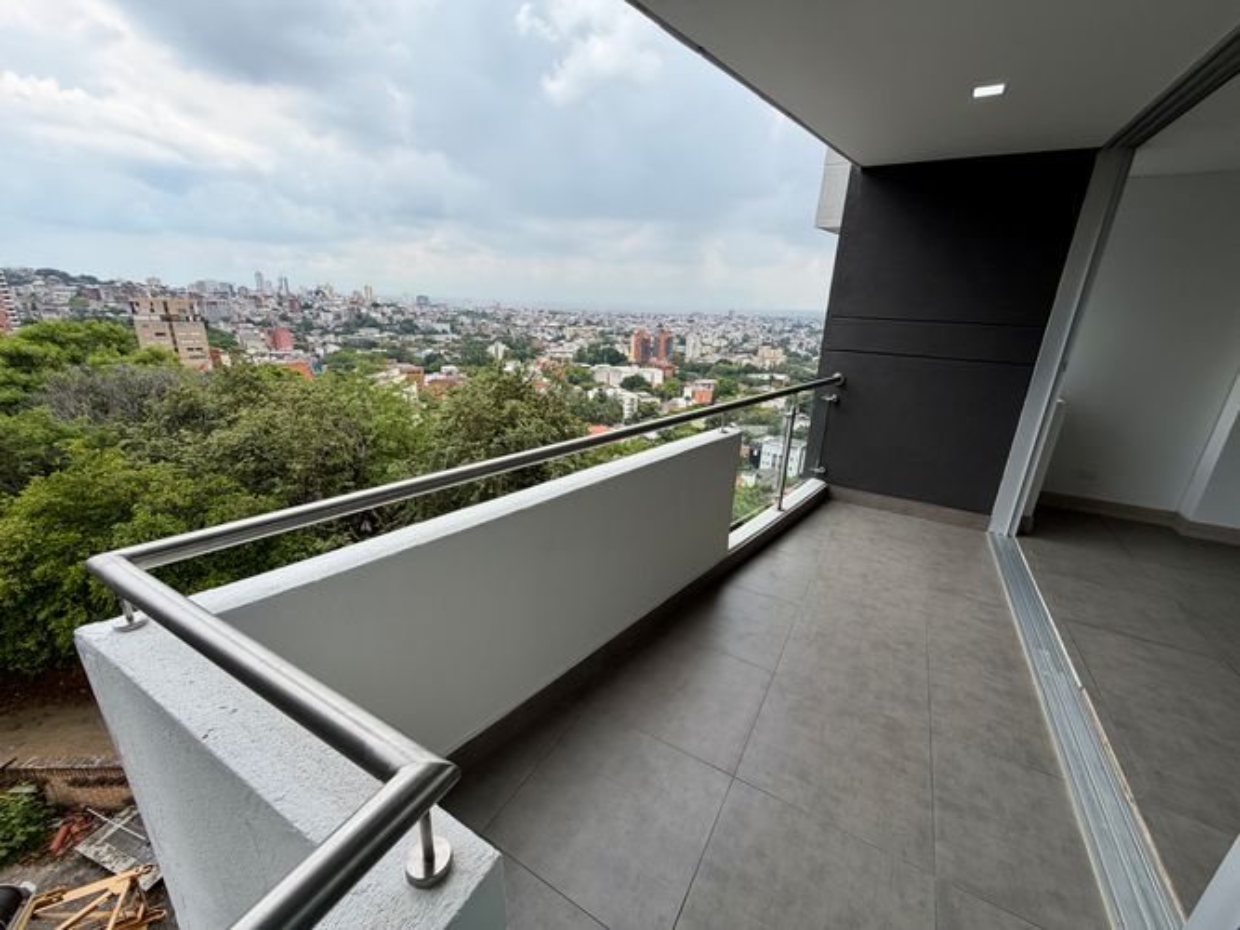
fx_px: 501
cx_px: 620
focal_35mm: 14
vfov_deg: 85.7
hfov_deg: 102.1
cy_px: 465
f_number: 2.2
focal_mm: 2.22
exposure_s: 1/709
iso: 40
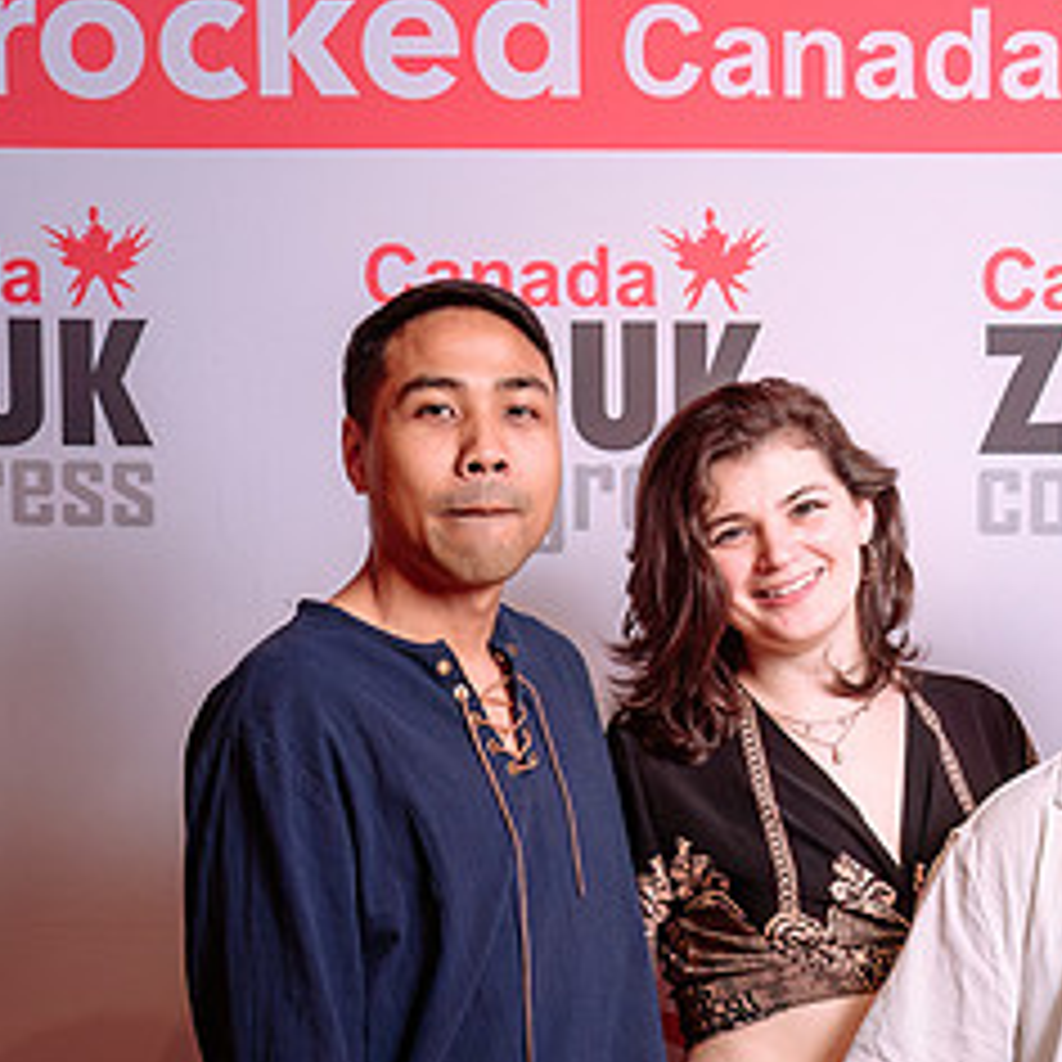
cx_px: 977
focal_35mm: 104
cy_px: 919
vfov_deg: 16.6
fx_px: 3610
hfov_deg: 16.5
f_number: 4.5
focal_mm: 44
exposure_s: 1/160
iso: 200
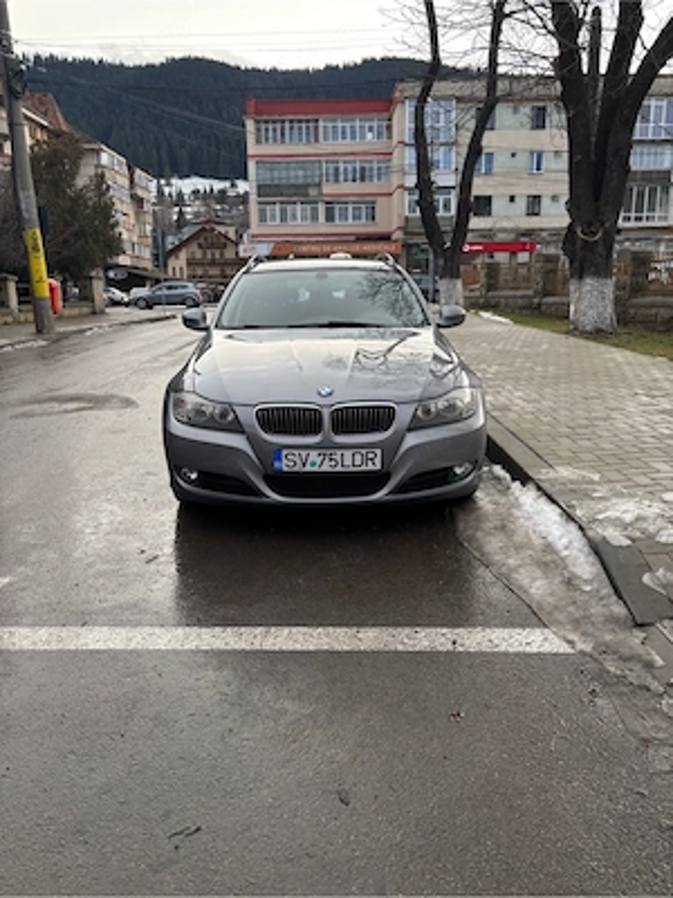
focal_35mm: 26
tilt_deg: -12.7
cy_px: 449
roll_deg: +2.0
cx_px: 336
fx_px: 674
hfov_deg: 53.1
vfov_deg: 67.3
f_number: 1.6
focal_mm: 5.96
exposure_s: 1/121
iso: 40
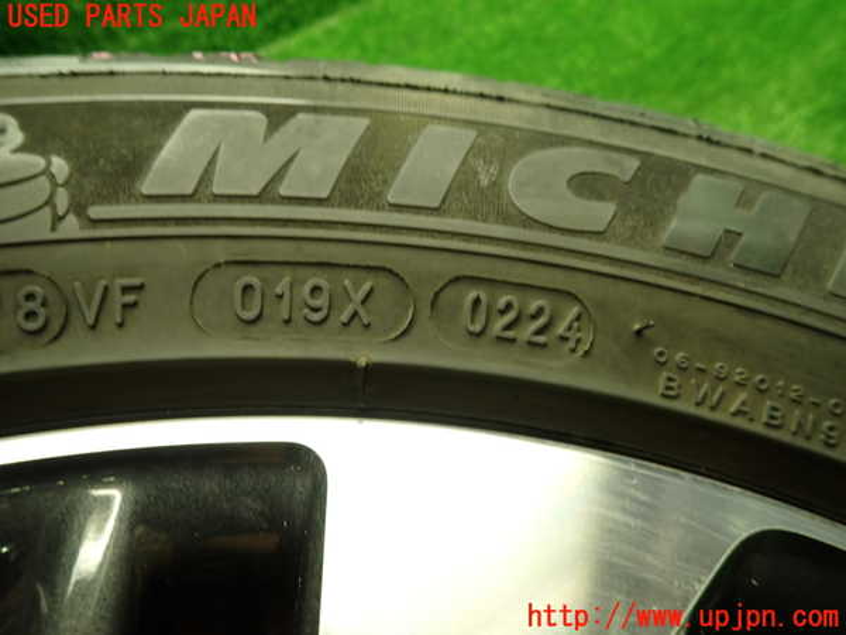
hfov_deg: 69.4
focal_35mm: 25
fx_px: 611
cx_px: 423
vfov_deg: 54.9
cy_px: 318
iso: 200
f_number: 2
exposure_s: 1/40
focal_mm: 4.5
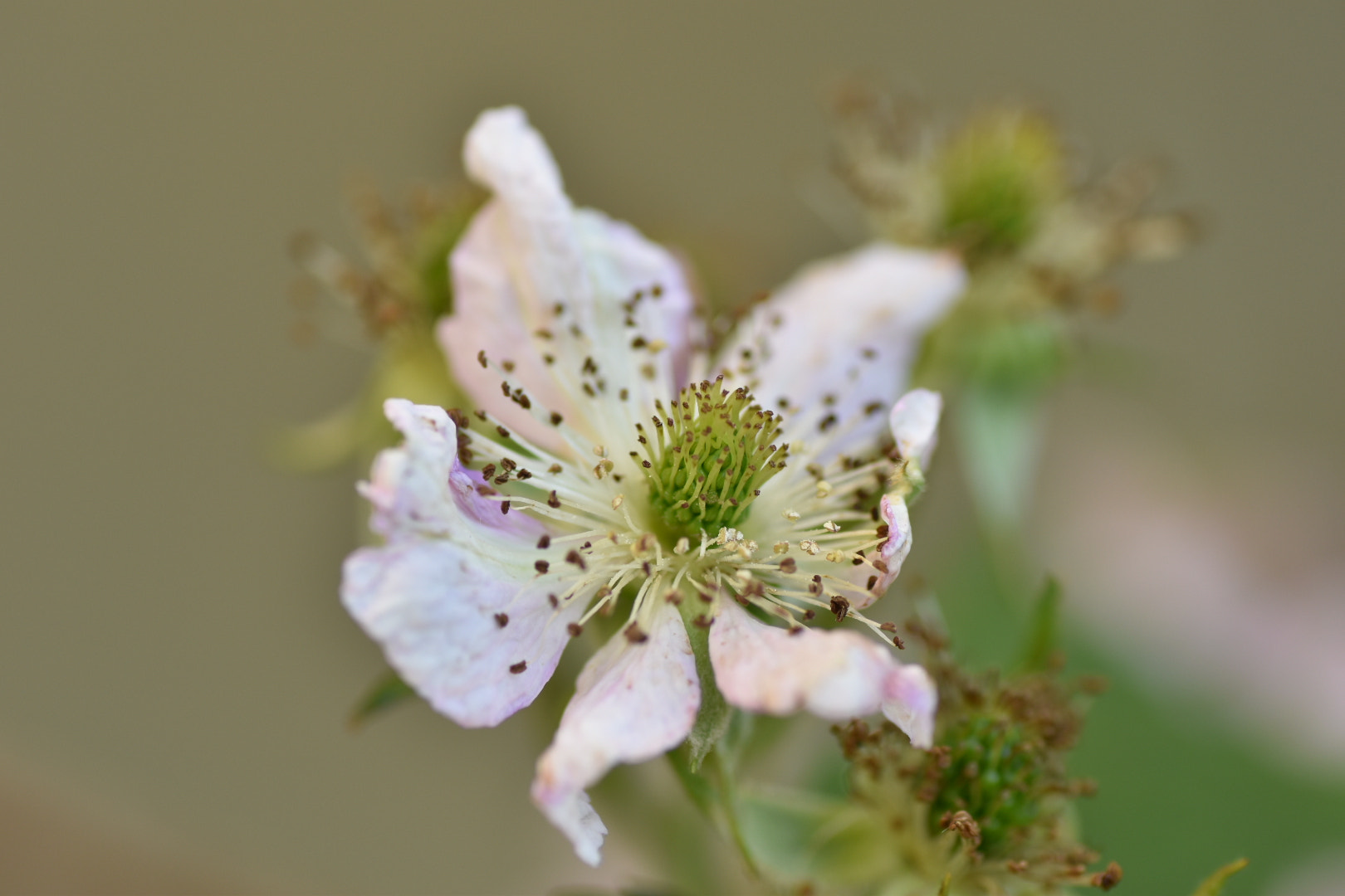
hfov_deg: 15.2
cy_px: 448
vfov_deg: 10.2
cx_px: 672
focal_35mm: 135
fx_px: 5043
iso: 125
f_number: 5.6
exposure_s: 1/160
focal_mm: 90
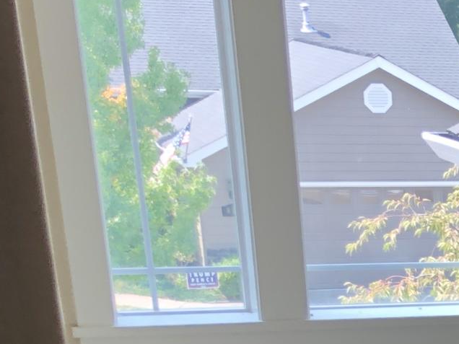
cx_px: 857
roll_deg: -2.3
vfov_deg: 10.1
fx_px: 1750
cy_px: 762
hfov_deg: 13.3
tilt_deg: -23.3
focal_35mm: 132
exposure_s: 1/120
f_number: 1.8
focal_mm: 4
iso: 40
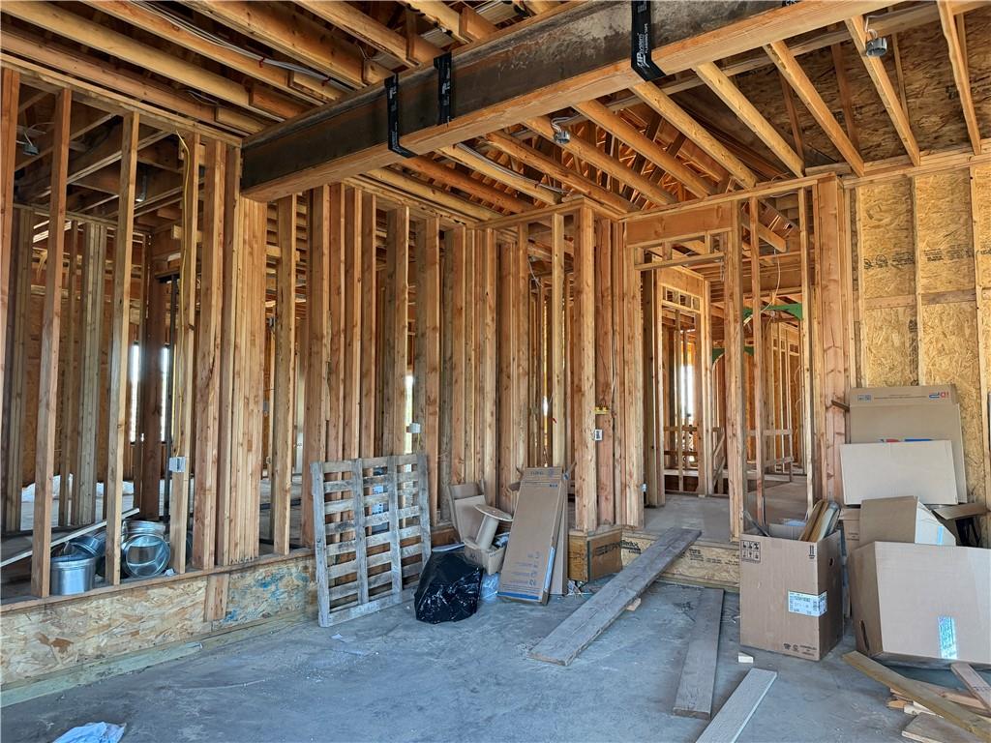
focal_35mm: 24
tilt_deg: +4.6
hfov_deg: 71.6
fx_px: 687
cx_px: 496
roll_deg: -0.2
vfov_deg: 56.8
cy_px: 372
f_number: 1.78
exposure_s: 1/60
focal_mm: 6.76
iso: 250
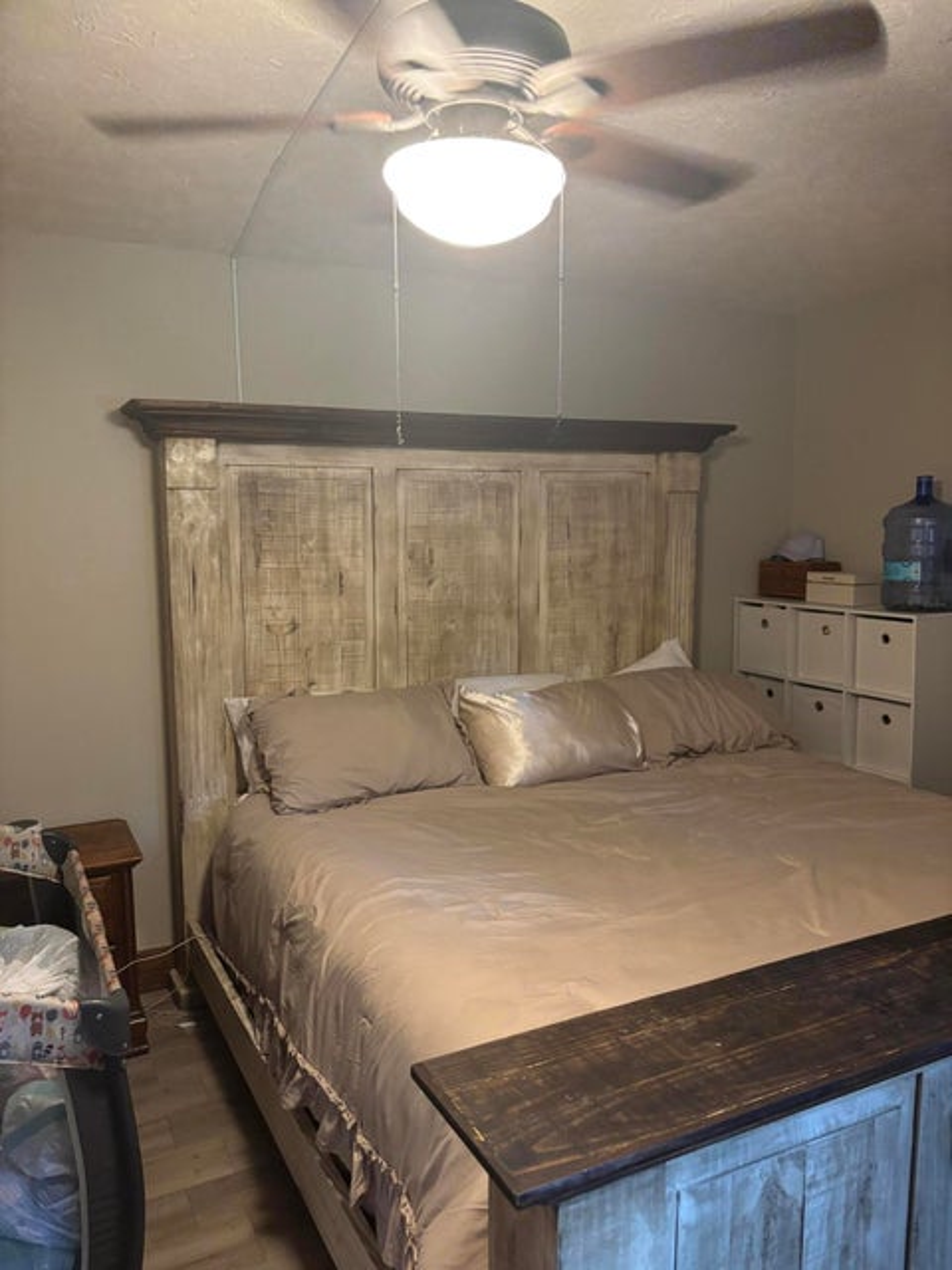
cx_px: 476
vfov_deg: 67.3
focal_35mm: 26
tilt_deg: -6.0
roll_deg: +0.5
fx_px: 953
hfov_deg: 53.1
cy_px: 635
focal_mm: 5.96
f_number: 1.6
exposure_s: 1/40
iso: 500
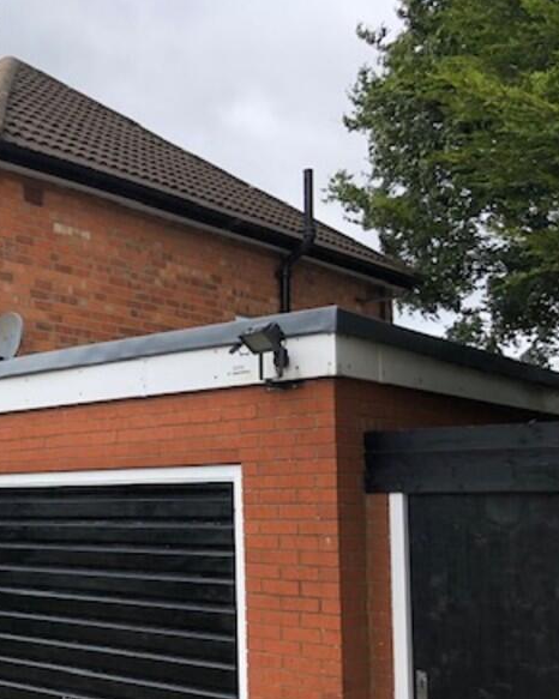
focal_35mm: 48
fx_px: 993
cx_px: 11
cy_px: 438
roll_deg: -0.8
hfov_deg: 29.5
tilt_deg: +5.3
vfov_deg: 38.5
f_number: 1.8
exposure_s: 1/1066
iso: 20
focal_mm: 3.99
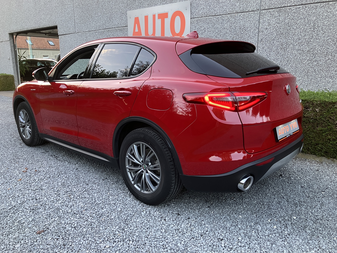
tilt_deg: -12.9
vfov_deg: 49.7
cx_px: 168
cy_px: 126
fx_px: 273
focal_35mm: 28
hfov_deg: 63.4
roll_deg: +2.6
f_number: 1.8
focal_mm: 3.99
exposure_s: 1/60
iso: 125
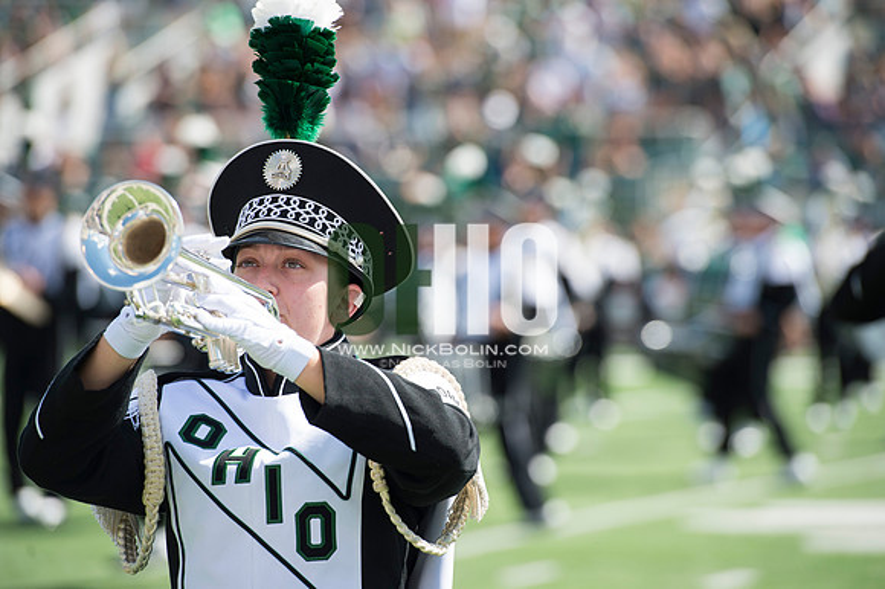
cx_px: 442
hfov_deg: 10.3
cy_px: 294
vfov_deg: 6.9
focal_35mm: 200
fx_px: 4914
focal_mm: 200
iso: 200
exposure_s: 1/1000
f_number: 4.5
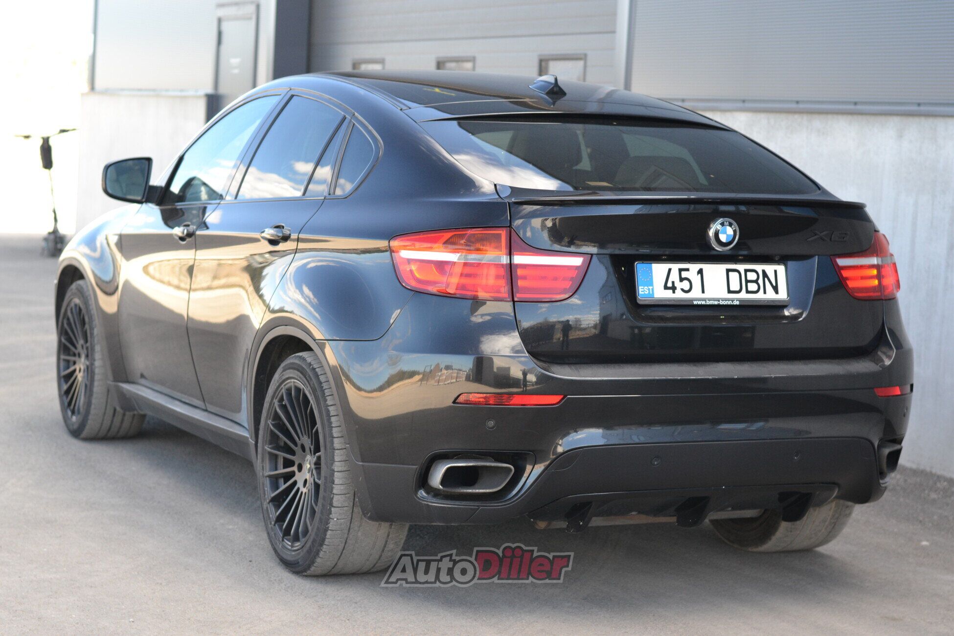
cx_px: 477
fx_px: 1987
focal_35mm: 75
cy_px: 318
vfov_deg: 18.2
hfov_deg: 27.0
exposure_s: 1/640
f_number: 3.2
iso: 400
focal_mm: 50
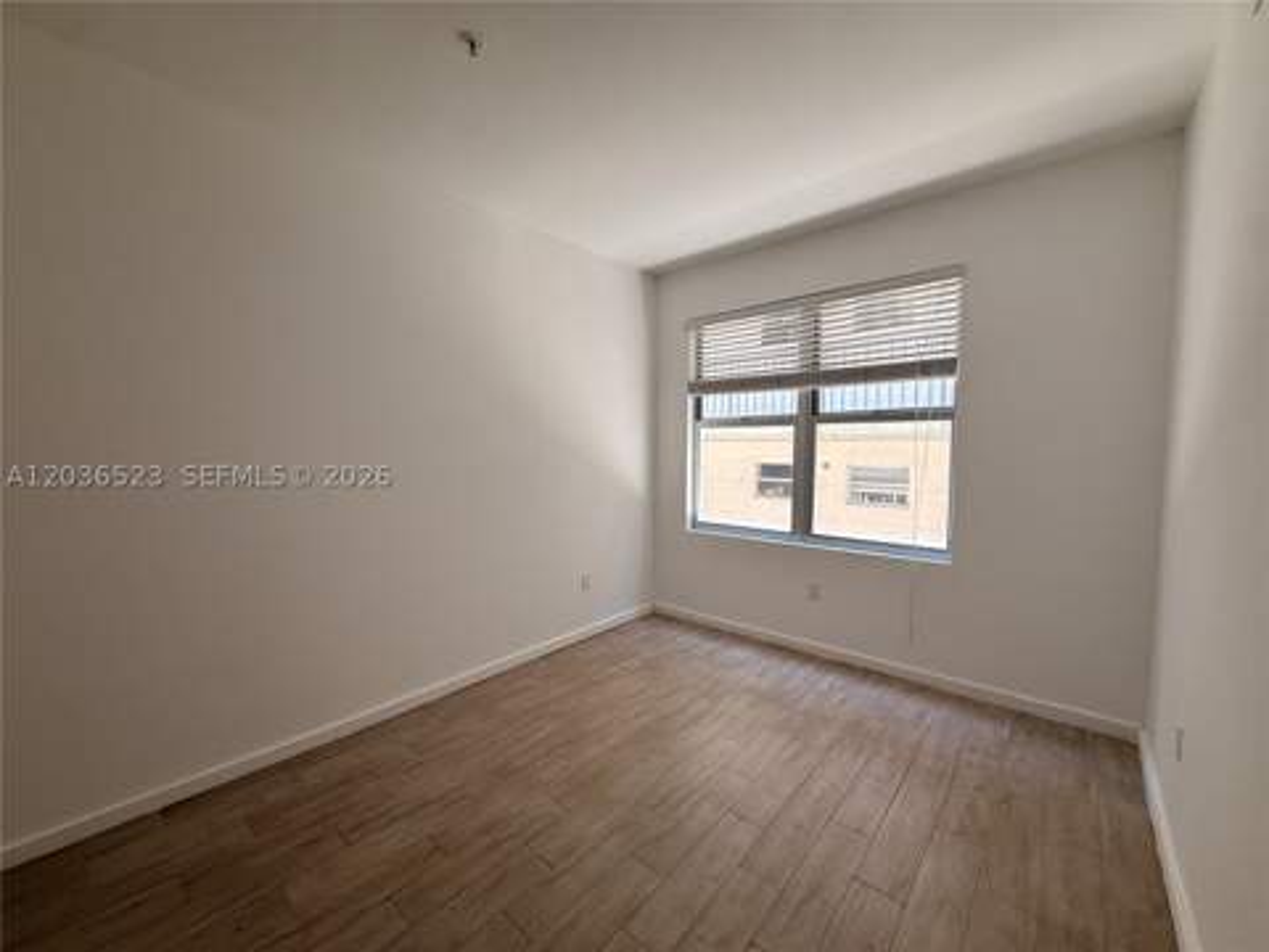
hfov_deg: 102.1
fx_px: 513
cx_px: 634
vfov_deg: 85.7
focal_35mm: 14
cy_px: 476
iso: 50
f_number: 2.2
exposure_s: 1/120
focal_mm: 2.22
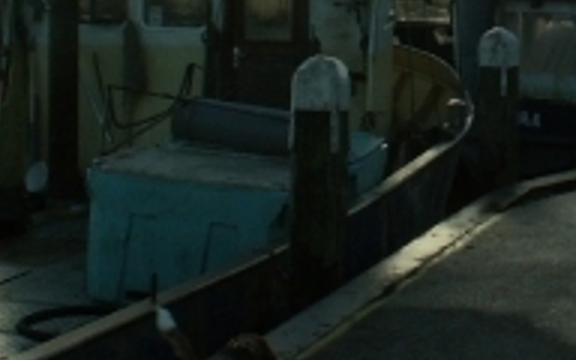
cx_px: 531
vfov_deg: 11.2
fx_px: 1821
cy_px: -9
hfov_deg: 17.7
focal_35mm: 116
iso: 50
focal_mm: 5.86
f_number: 8
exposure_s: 1/125
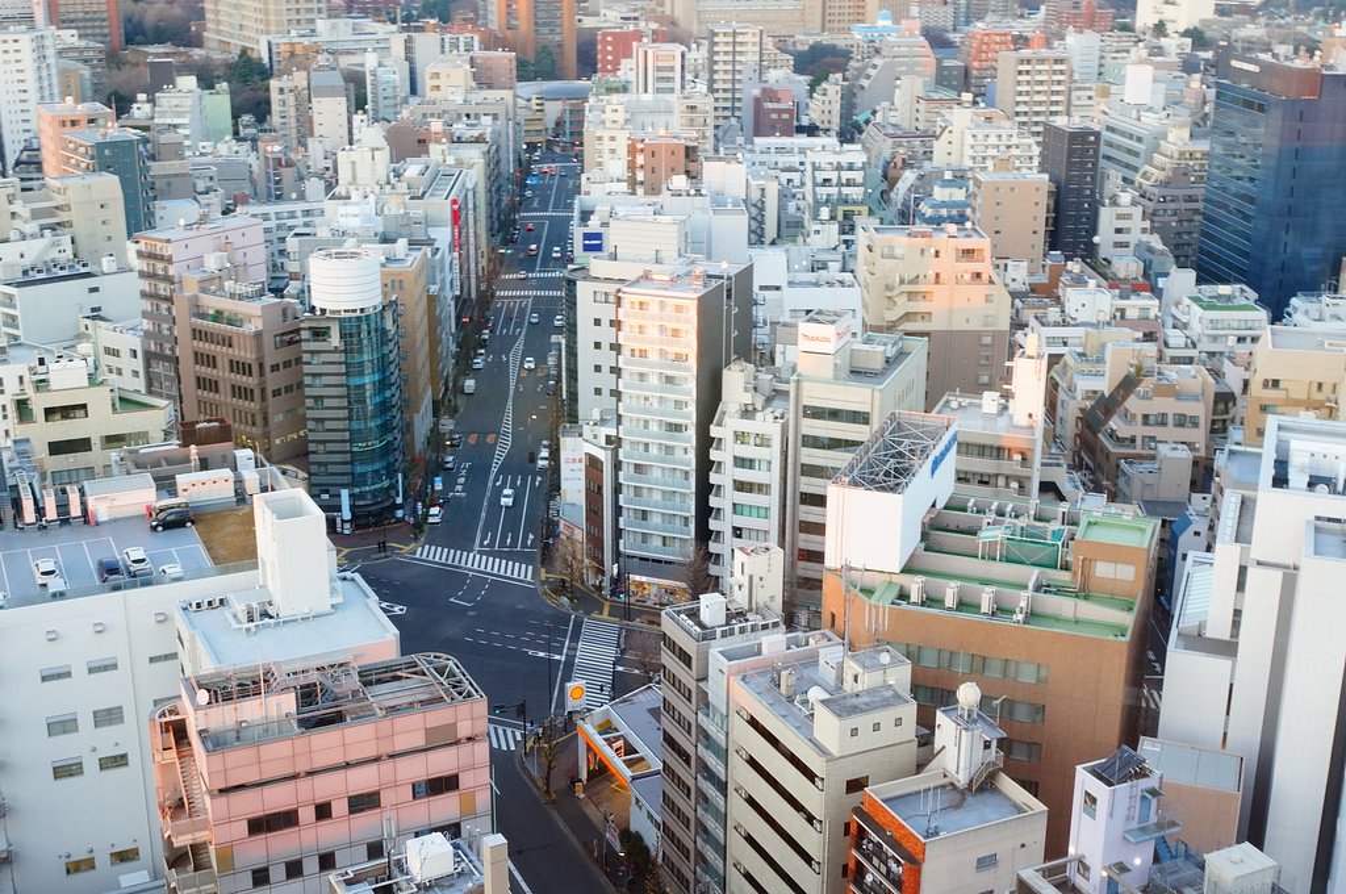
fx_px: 1680
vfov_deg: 29.8
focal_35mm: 45
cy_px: 447
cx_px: 673
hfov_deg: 43.7
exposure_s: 1/25
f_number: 10
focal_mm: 30
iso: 800
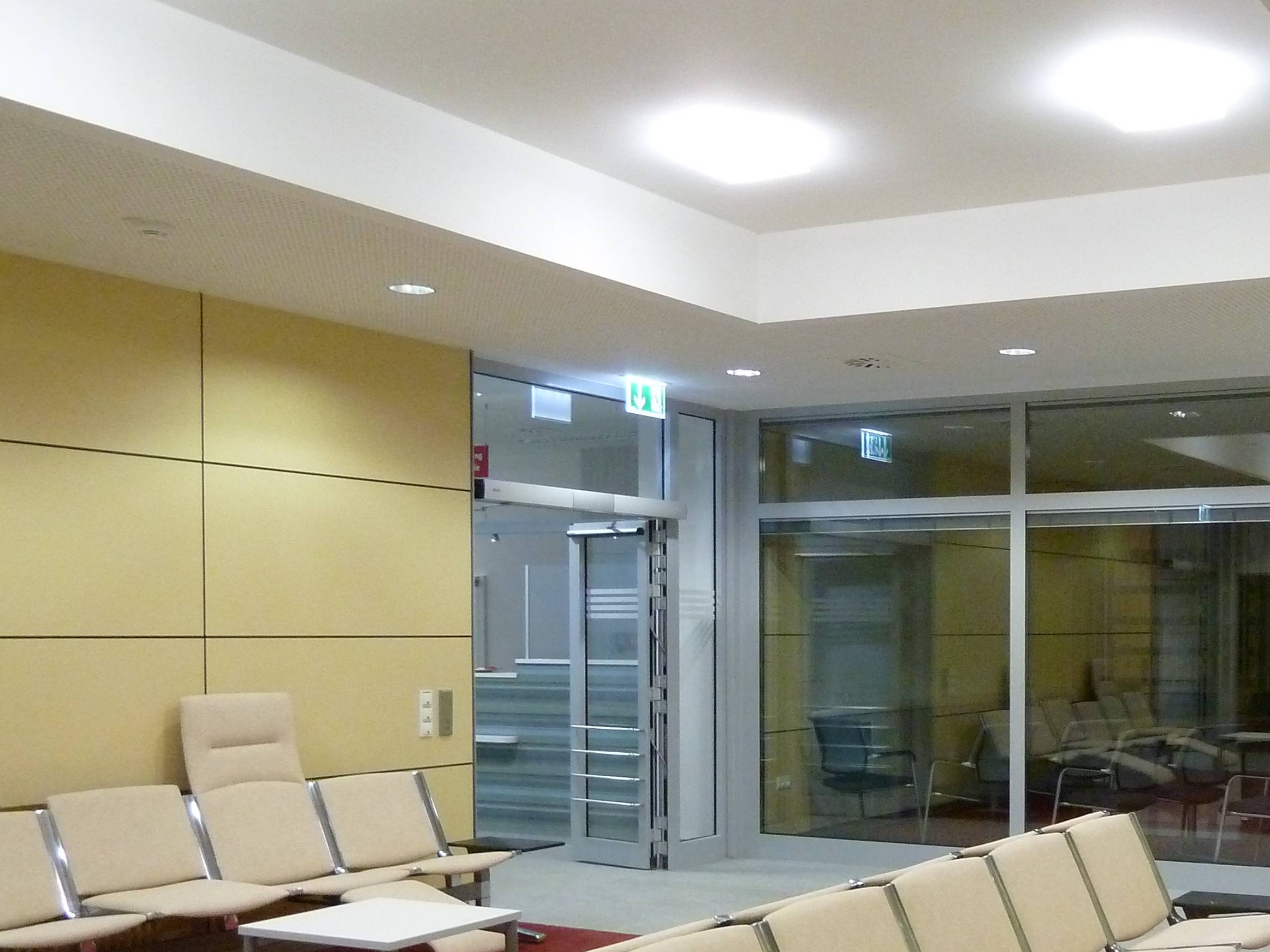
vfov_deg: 33.0
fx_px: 1577
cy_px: 706
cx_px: 1008
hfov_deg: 42.0
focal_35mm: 43
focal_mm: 4.1
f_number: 3.3
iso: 400
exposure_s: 1/20
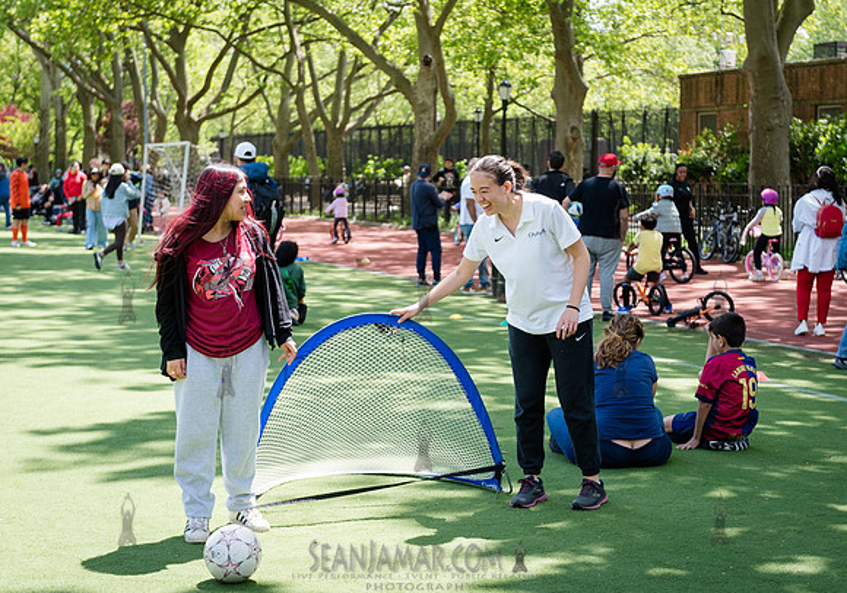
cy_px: 270
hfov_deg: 29.1
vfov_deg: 20.6
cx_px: 485
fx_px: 1630
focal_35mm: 68
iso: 200
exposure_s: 1/320
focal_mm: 60
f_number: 3.5
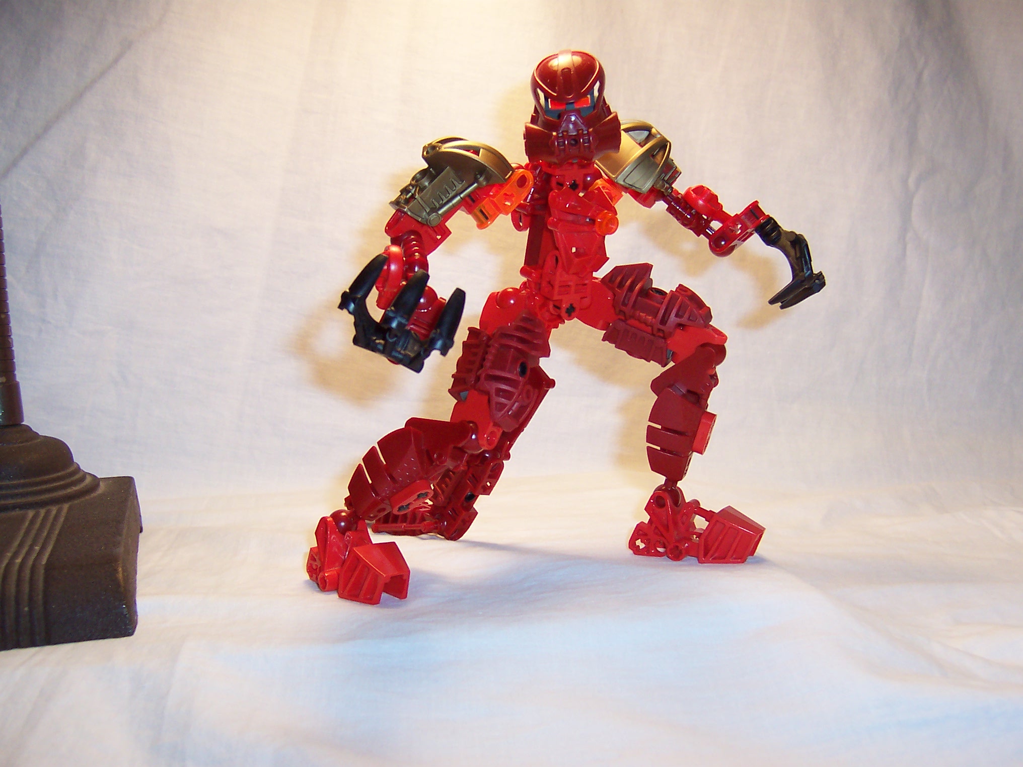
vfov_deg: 39.7
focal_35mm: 36
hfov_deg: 51.4
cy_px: 384
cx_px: 512
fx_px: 1064
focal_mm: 5.6
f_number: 2.8
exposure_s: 1/60
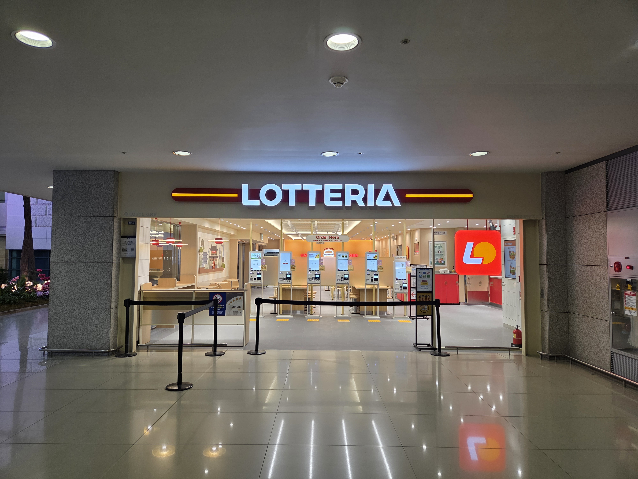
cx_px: 319
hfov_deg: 73.9
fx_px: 424
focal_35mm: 23
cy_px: 240
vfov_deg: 58.9
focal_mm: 5.4
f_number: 1.8
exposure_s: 1/120
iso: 100
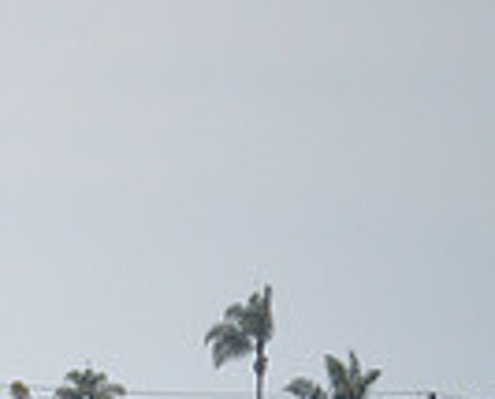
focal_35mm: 919
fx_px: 13493
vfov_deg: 1.7
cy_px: 563
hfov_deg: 2.1
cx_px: -495
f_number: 5.6
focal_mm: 150
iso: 360
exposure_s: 1/2000
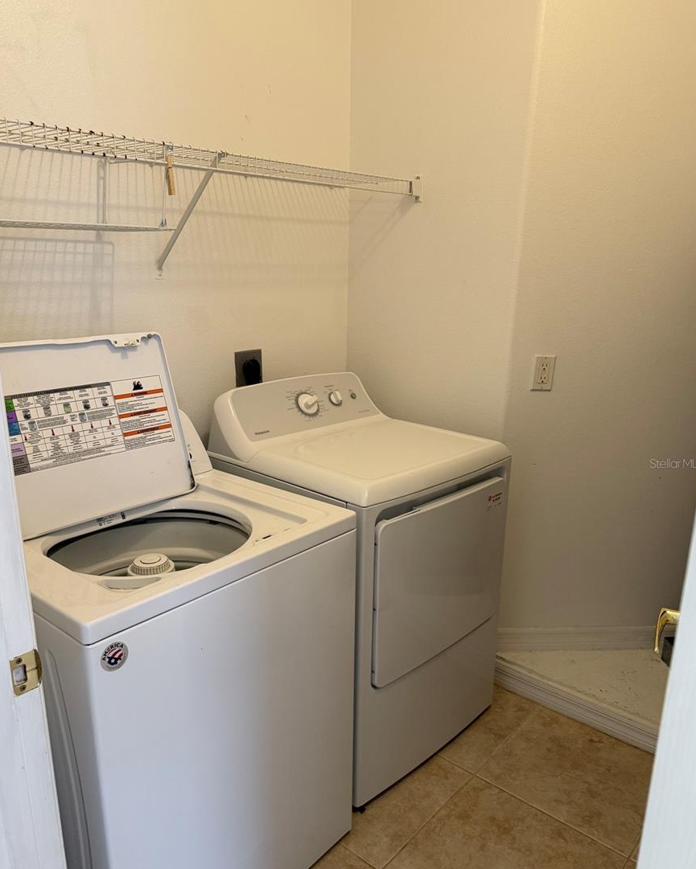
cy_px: 463
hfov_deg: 54.9
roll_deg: -0.1
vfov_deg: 66.0
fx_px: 669
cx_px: 344
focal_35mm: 26
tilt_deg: -15.3
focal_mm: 6.76
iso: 250
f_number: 1.78
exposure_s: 1/60
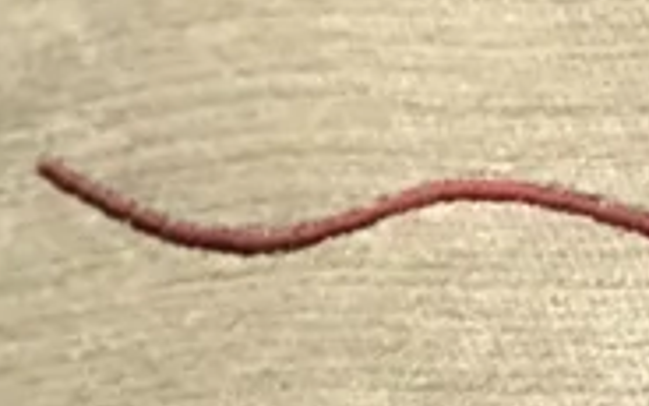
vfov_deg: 2.5
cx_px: 1361
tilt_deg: -7.5
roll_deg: +1.0
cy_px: 166
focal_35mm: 525
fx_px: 9286
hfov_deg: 4.0
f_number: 2.8
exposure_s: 1/50
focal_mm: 6.6
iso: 125
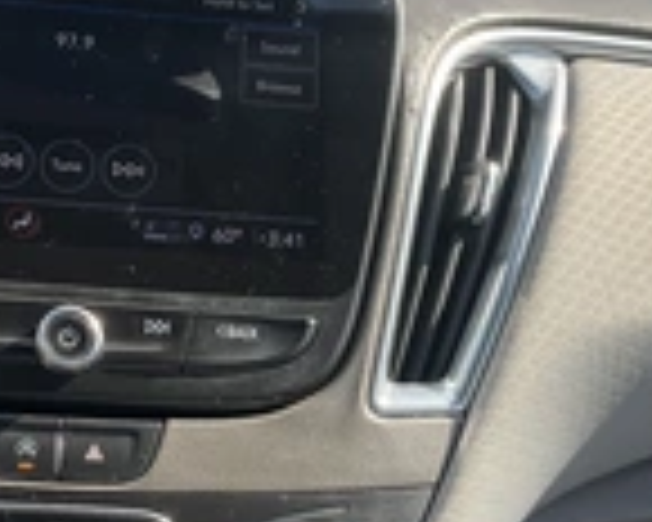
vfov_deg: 19.7
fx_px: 1505
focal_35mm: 78
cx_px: 180
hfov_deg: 24.2
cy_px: 292
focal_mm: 3
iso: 25
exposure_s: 1/406
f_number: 1.8
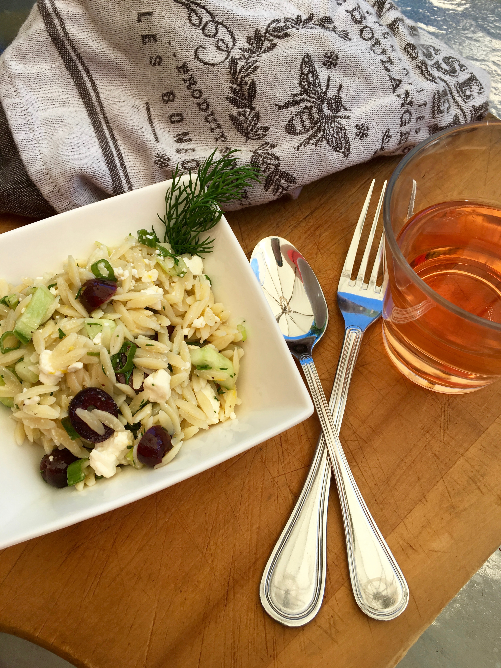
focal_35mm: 29
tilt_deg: -64.3
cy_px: 334
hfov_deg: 48.2
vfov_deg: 61.7
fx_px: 560
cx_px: 250
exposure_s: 1/509
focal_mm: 4.15
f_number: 2.2
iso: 25
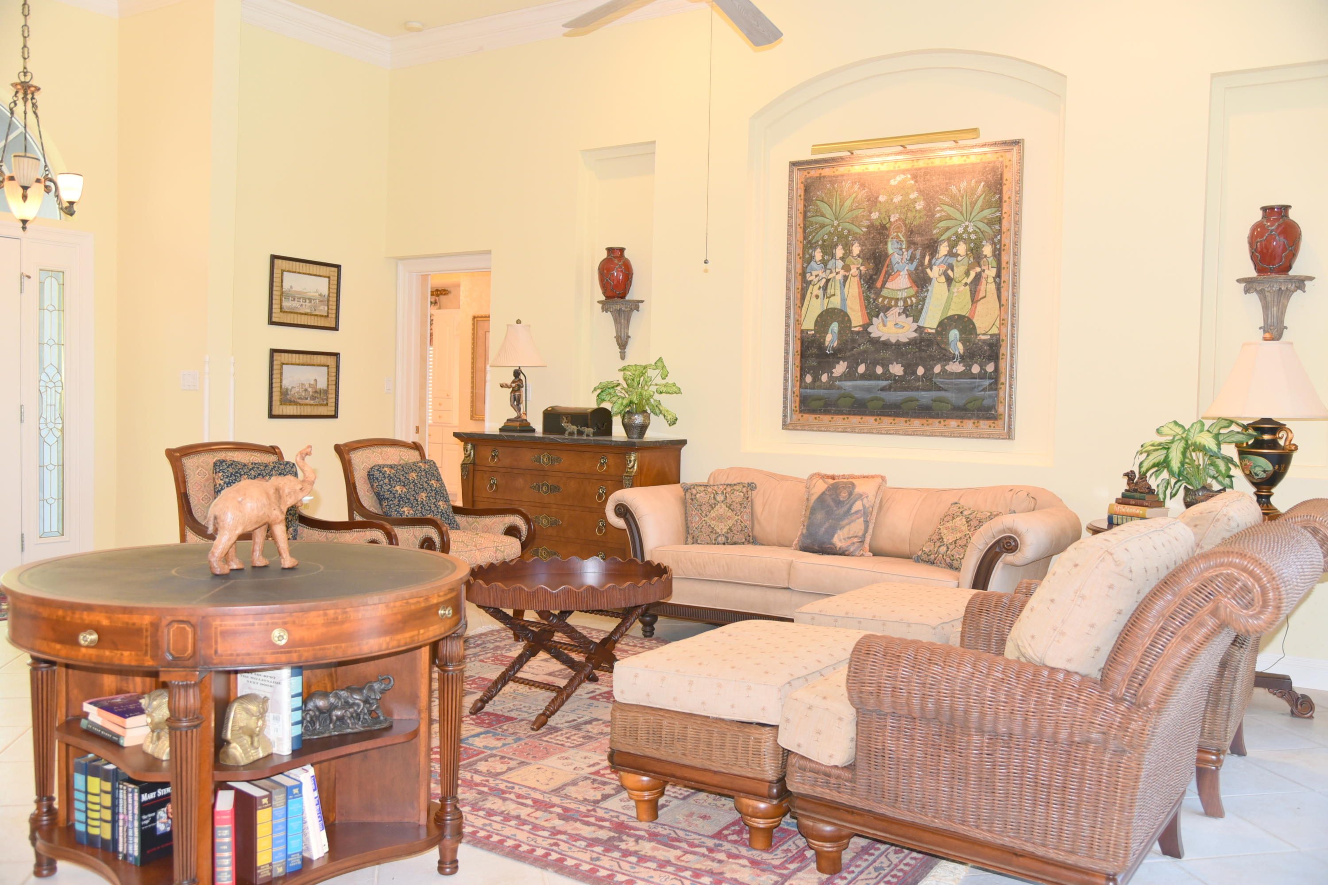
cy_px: 442
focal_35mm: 31
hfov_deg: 60.3
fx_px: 1143
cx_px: 664
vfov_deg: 42.3
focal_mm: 31
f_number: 4
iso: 800
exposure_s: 1/60
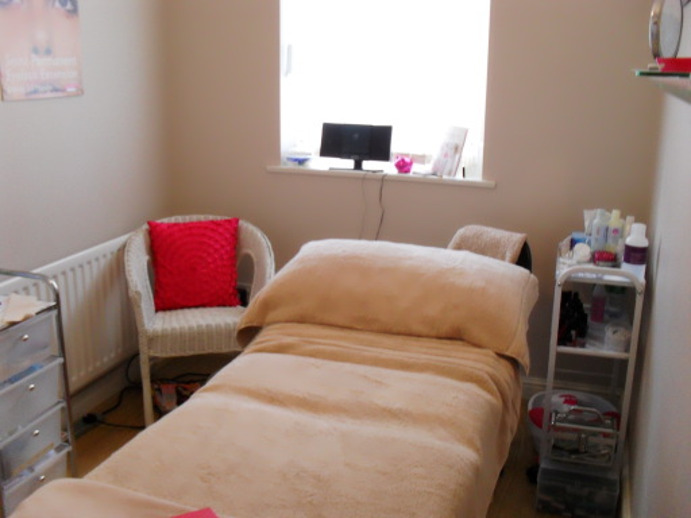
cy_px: 259
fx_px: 699
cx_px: 346
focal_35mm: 35
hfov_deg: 52.6
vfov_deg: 40.7
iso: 200
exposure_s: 1/15
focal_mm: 6.3
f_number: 3.2
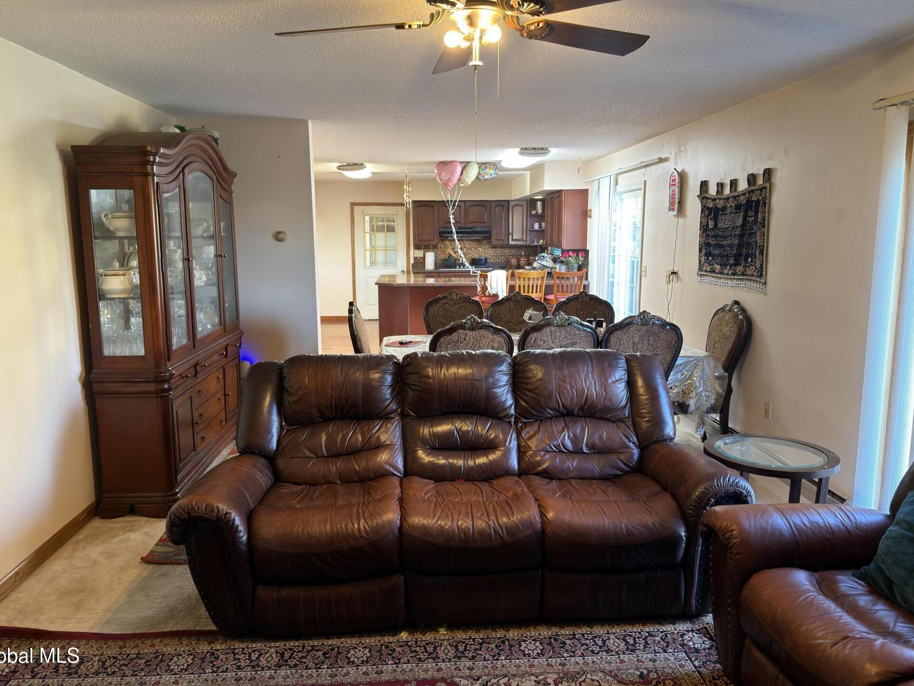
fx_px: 660
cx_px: 449
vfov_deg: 54.9
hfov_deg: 69.4
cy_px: 331
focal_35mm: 25
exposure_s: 1/40
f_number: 1.78
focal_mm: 6.76
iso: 250
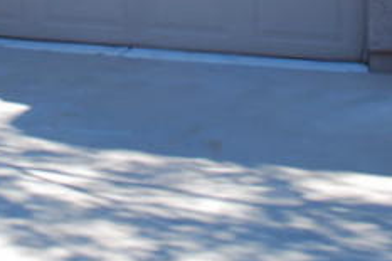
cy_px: -274
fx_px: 1186
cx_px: -19
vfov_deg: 11.3
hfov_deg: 18.2
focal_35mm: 109
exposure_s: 1/125
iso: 100
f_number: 5.6
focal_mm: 22
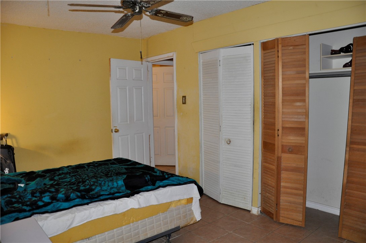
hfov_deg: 67.5
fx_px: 274
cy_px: 122
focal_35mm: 27
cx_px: 183
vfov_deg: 47.8
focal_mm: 18
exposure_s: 1/60
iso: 800
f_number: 3.5
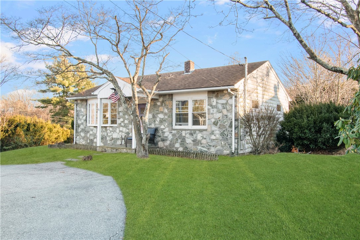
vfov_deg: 43.6
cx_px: 180
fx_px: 300
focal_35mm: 30
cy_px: 120
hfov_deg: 61.9
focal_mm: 20
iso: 400
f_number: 14
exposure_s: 1/125
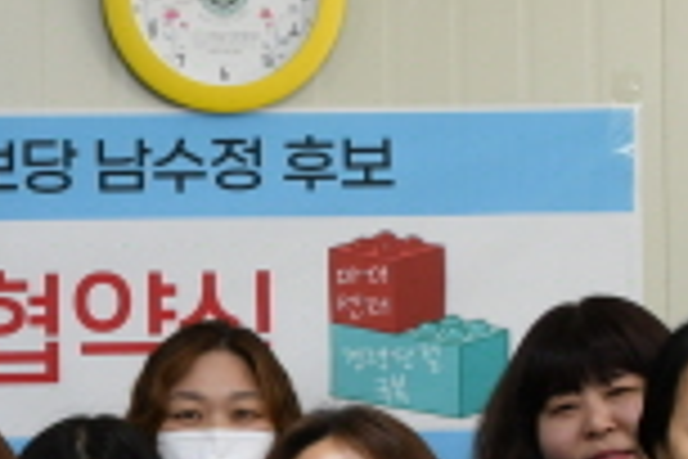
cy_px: 464
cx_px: -103
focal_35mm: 142
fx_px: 2714
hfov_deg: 14.1
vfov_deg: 9.6
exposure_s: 1/15
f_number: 11
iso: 400
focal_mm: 21
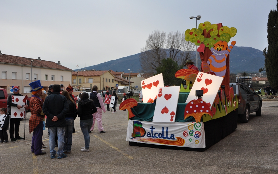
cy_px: 89
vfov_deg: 33.1
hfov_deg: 51.0
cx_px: 140
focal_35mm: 39
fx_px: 292
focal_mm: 25
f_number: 6.3
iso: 200
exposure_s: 1/160
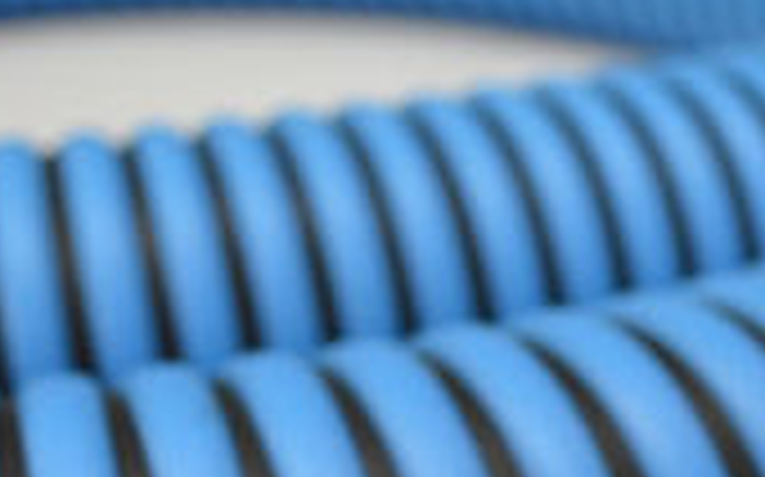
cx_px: 486
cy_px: 657
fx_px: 1875
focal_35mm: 90
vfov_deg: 13.8
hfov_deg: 23.0
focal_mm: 20
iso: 400
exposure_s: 1/60
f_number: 4
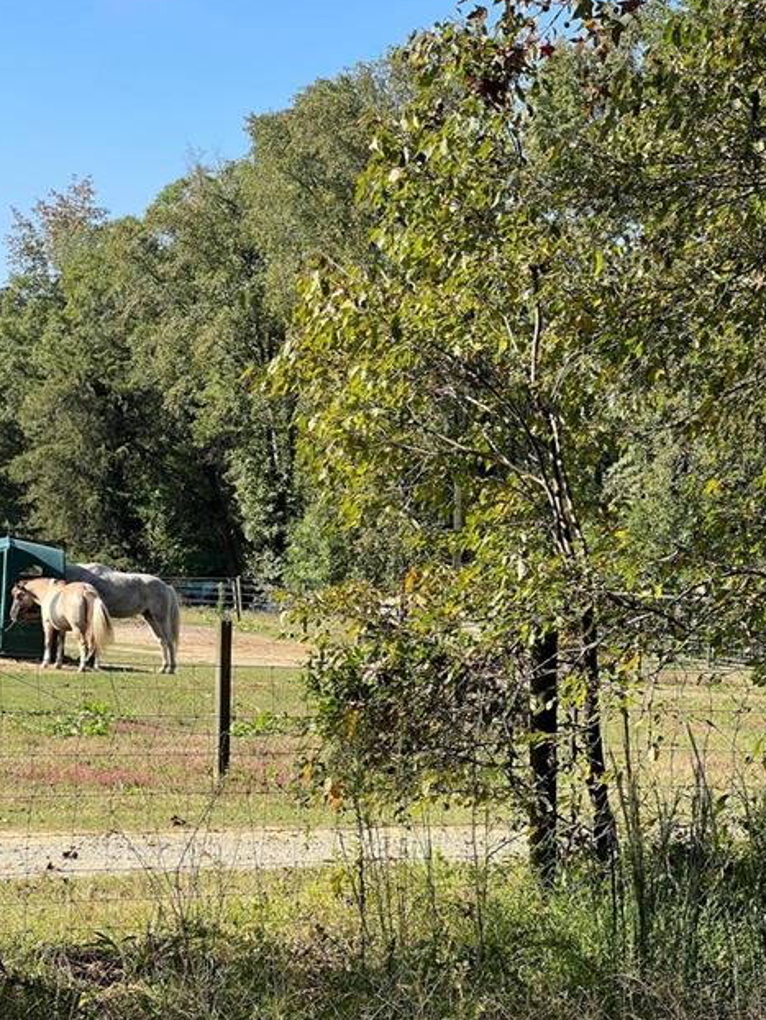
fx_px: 2801
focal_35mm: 95
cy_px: 526
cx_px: 369
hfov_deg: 15.6
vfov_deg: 20.6
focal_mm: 9
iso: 32
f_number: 2.8
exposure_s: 1/341
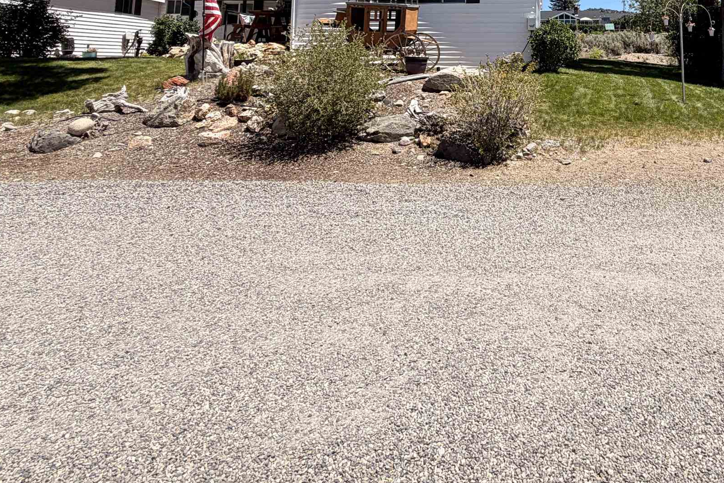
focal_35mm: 28
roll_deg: +0.7
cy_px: -16
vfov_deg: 39.9
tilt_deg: +7.9
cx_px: 582
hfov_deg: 60.1
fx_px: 563
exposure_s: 1/789
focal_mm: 2.22
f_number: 2.2
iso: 20
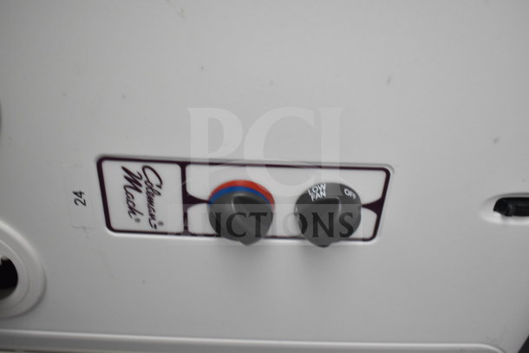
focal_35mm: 34
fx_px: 507
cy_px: 176
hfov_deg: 55.1
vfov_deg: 38.4
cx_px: 264
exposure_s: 1/40
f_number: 3.8
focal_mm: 23
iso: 1600
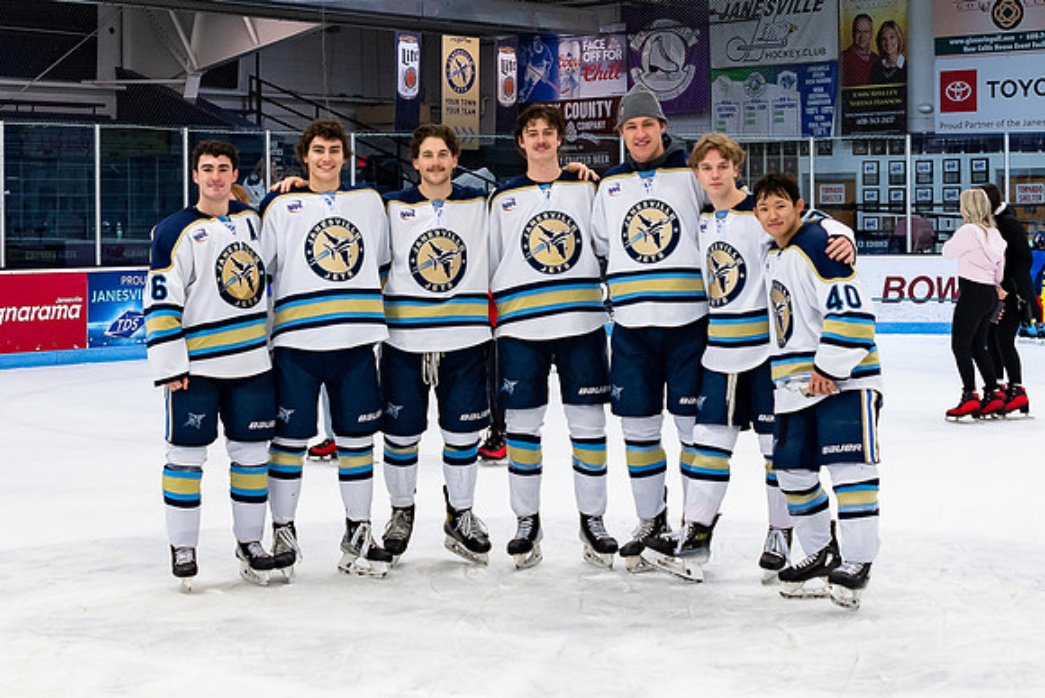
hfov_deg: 27.7
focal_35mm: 73
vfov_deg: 18.7
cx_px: 536
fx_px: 2116
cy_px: 244
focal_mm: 29
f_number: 4
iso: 400
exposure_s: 1/250
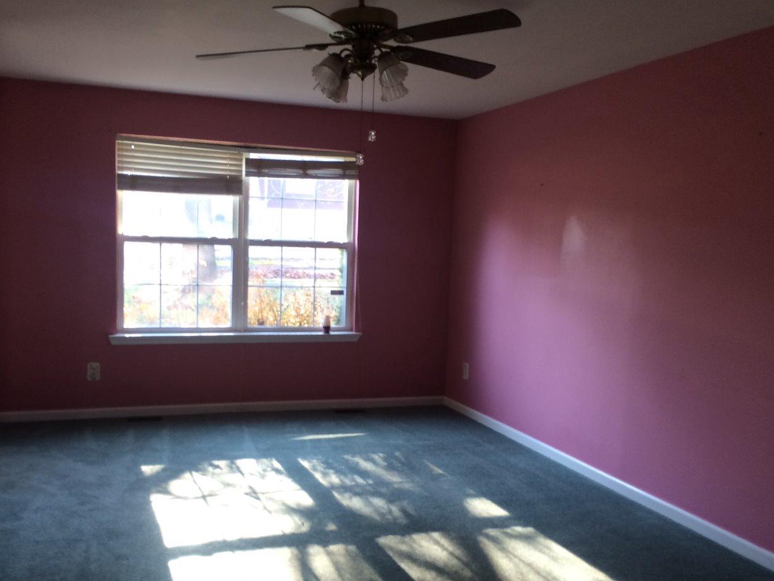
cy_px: 314
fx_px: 783
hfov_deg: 52.5
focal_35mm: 35
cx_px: 353
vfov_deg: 40.7
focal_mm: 4.12
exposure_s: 1/30
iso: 40
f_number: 2.2
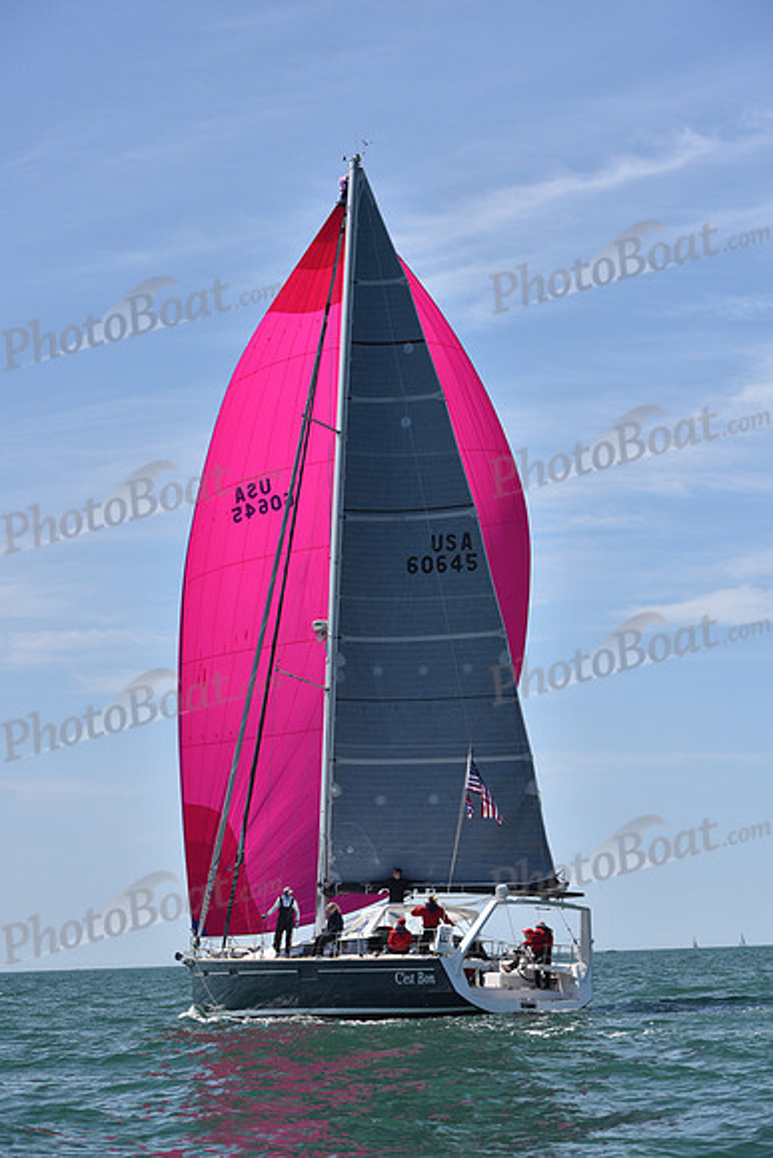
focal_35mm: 75
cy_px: 579
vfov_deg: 27.0
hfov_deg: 18.2
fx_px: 2414
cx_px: 386
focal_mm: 75
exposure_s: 1/800
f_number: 7.1
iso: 400
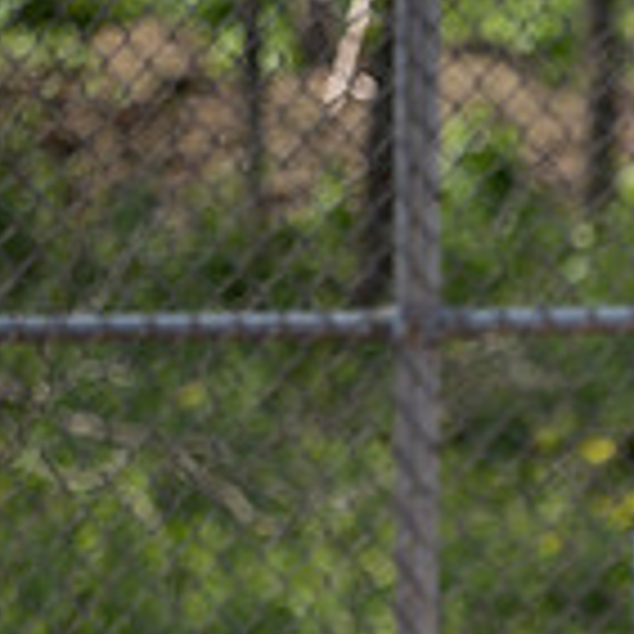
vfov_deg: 3.7
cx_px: 1228
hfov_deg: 3.7
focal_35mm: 472
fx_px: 9780
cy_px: 753
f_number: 3.2
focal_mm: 135
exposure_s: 1/2000
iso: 200
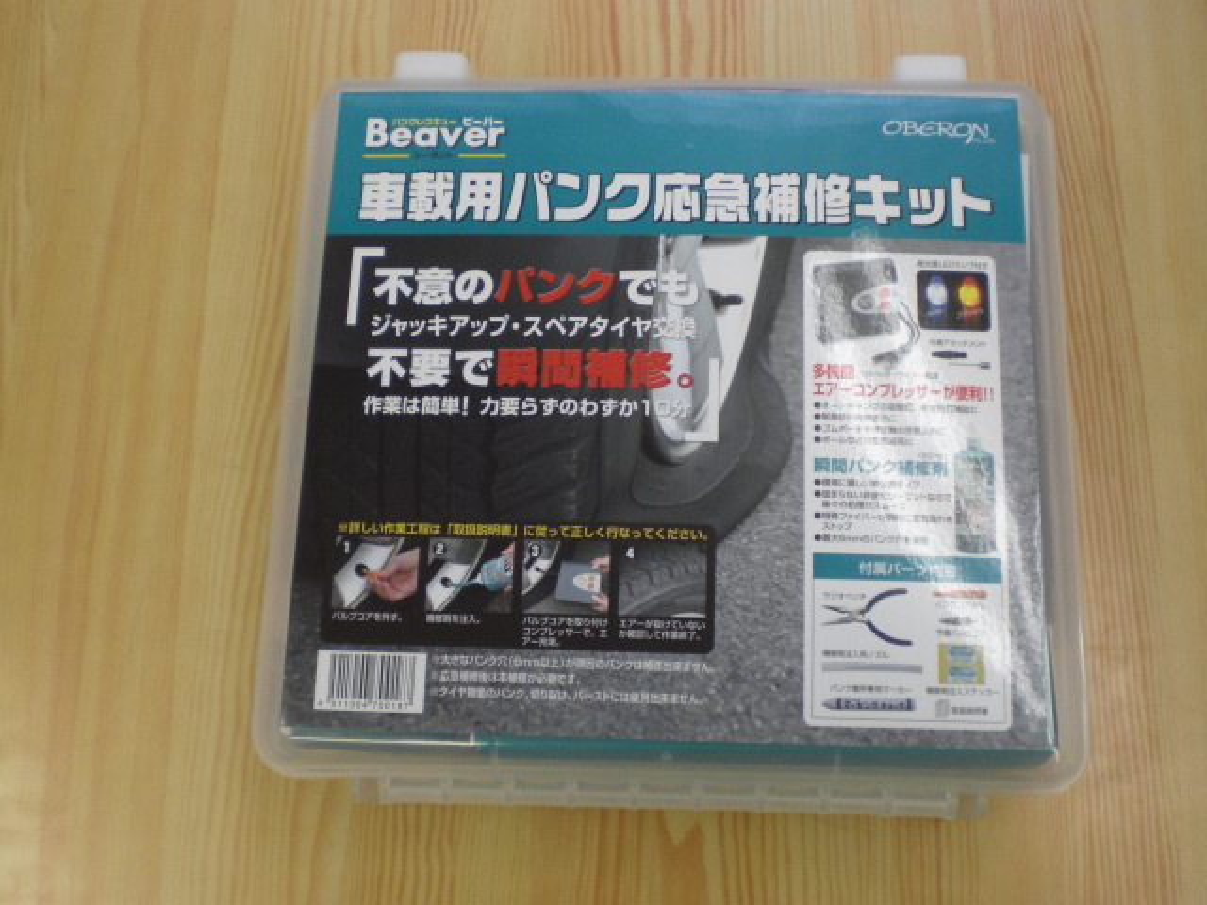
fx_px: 1325
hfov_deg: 49.0
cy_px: 452
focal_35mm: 38
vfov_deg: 37.7
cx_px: 604
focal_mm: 6.3
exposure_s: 1/60
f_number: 3.1
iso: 200
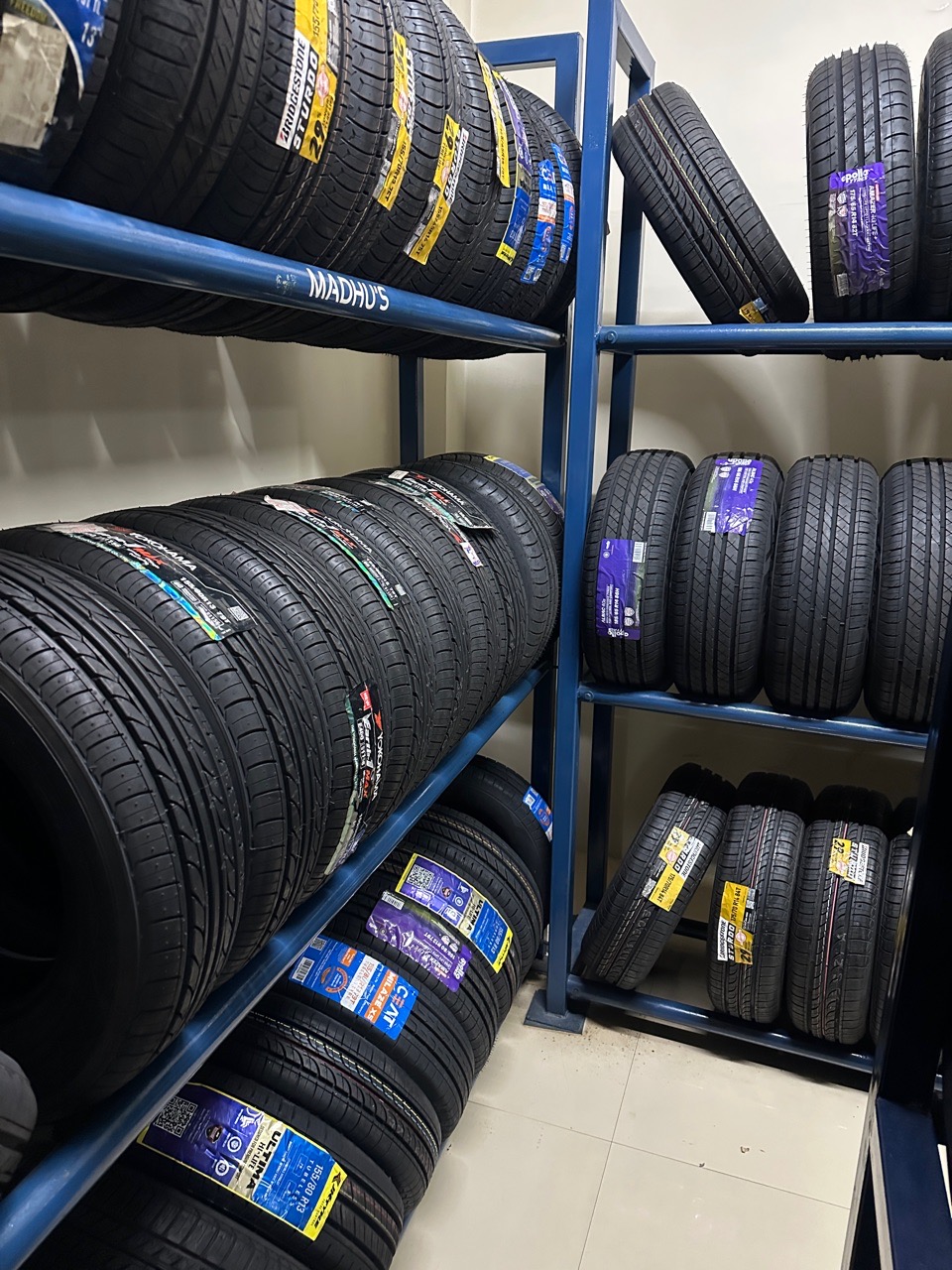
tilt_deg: -14.4
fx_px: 880
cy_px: 635
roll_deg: -2.8
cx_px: 476
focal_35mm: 24
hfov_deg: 56.8
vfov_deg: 71.6
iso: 1000
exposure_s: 1/33
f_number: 1.78
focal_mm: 6.86
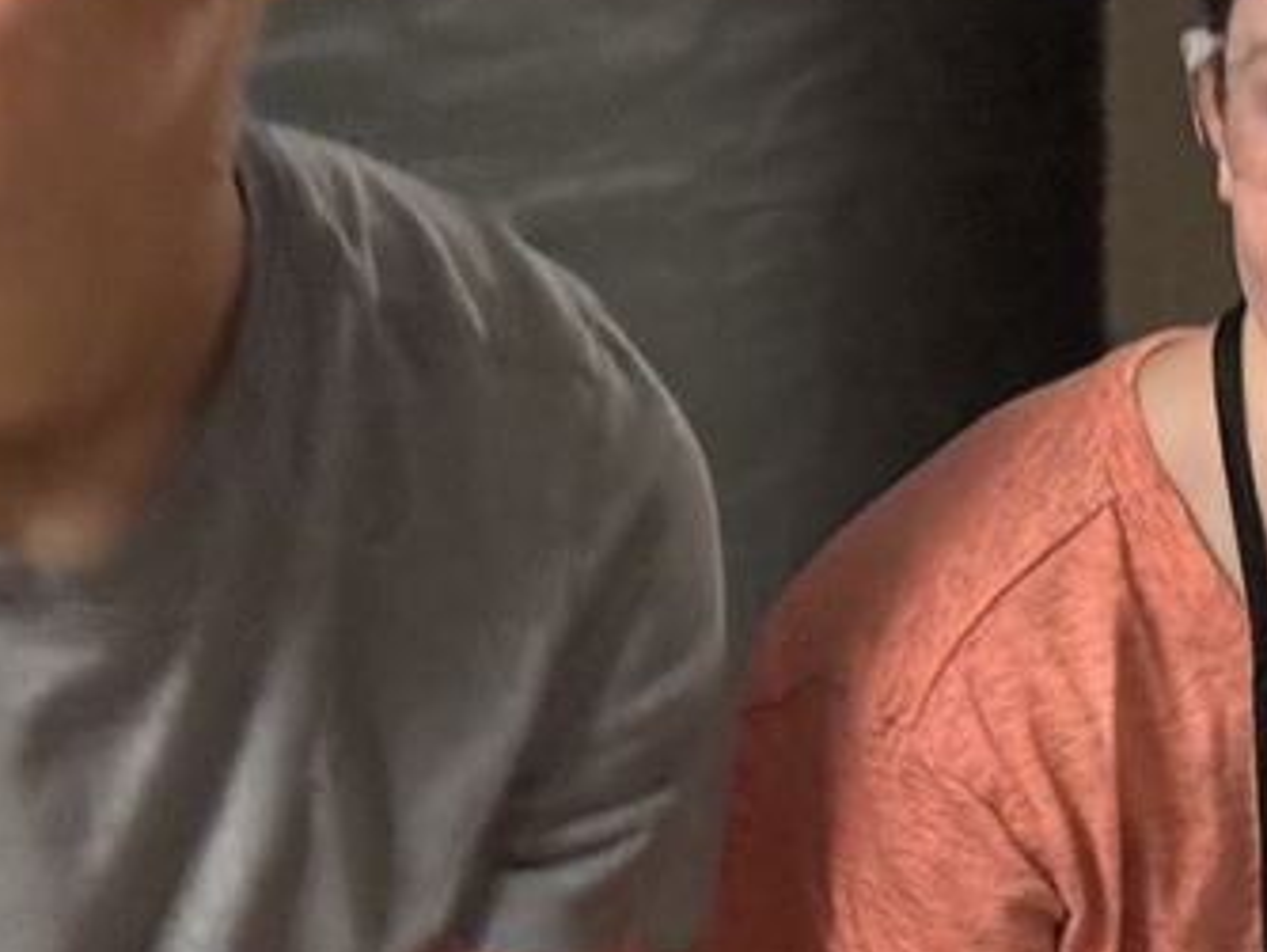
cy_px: 550
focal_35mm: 147
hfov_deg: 13.1
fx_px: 5384
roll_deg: -3.0
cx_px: 1479
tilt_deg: -11.0
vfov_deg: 10.1
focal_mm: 6.76
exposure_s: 1/30
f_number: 1.78
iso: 640
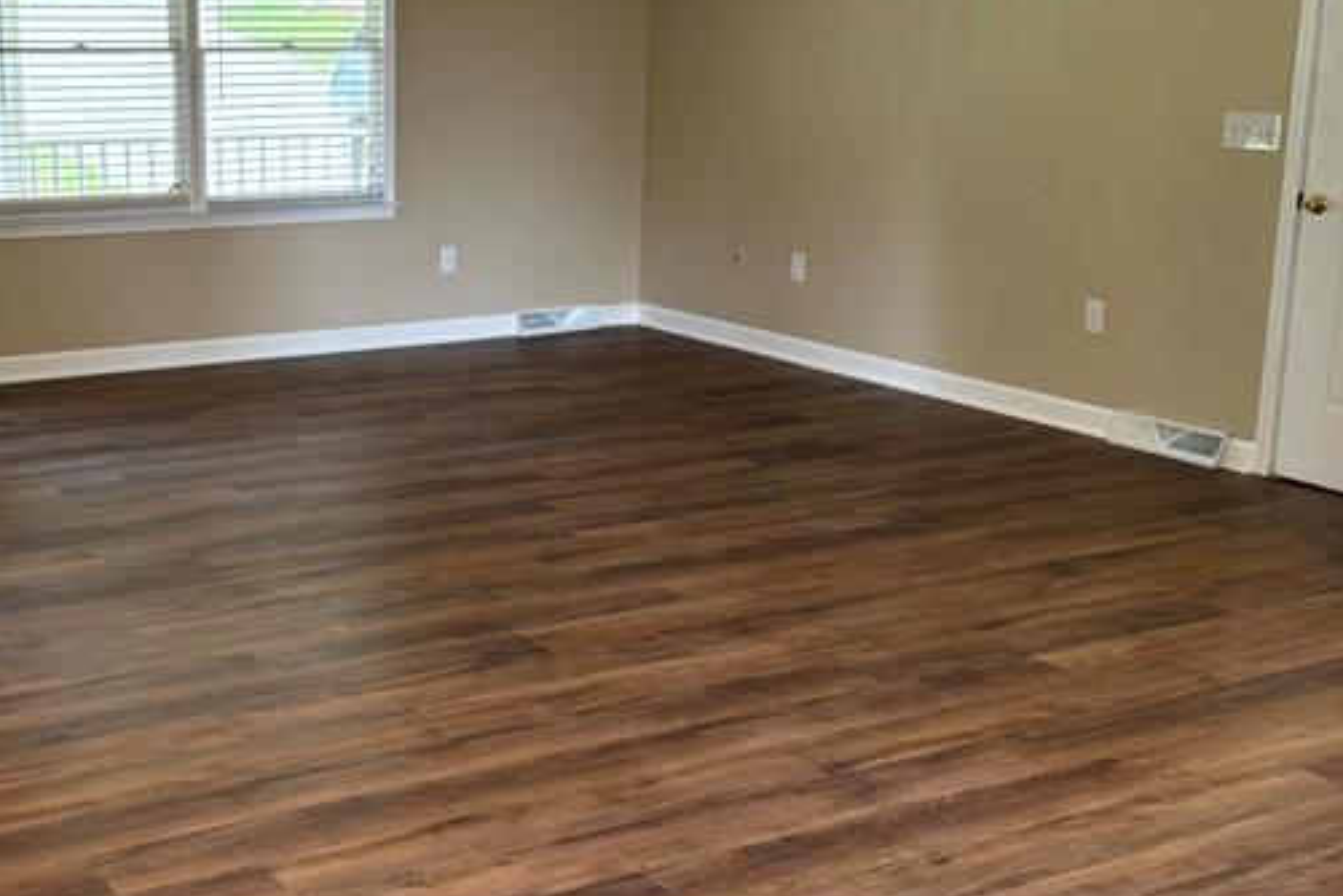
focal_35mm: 51
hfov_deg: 38.3
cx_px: 403
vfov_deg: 26.5
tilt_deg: -12.6
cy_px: 414
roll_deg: -0.6
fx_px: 1902
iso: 160
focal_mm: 6.76
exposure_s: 1/121
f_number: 1.78
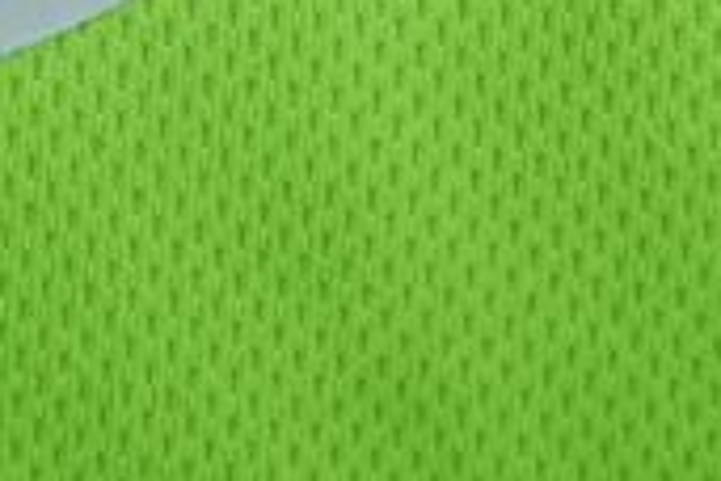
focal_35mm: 232
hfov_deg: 8.7
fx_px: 4646
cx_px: -304
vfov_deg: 5.7
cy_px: -696
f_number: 8
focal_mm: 22
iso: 100
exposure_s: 1/125
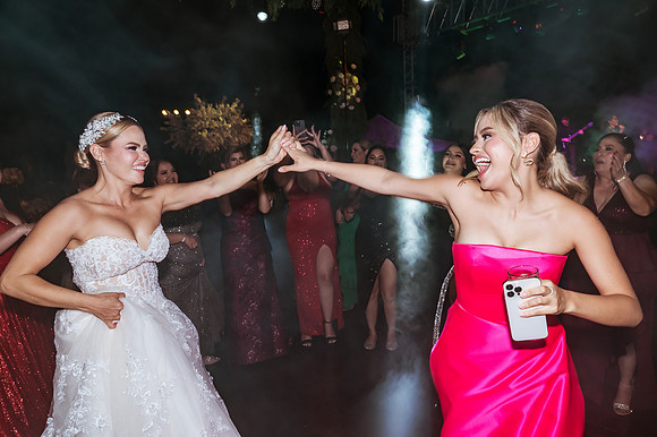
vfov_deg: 53.1
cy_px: 218
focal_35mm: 24
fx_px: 438
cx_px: 328
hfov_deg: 73.8
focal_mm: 24
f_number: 7.1
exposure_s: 1/60
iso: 800
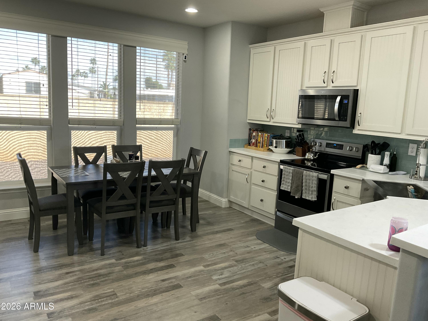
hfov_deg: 61.7
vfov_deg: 48.2
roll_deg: -2.2
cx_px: 214
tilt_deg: -8.9
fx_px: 359
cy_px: 160
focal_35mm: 29
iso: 64
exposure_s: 1/60
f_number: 1.8
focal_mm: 3
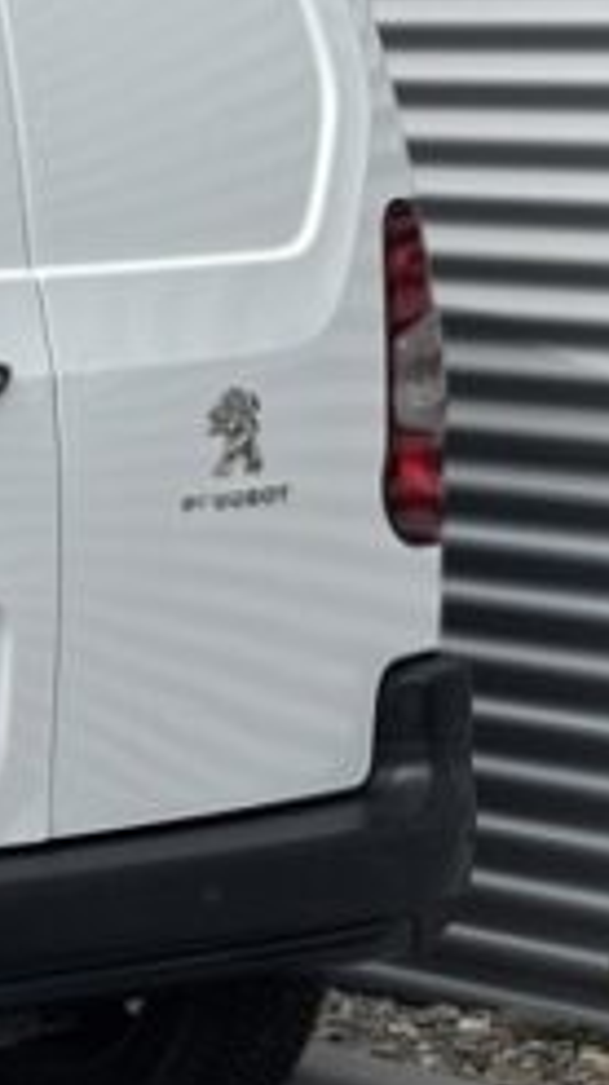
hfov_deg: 6.6
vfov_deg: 12.2
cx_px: -688
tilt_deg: -4.7
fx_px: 5092
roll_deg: +0.3
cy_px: 406
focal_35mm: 177
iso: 40
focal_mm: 5.96
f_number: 1.6
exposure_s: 1/3534
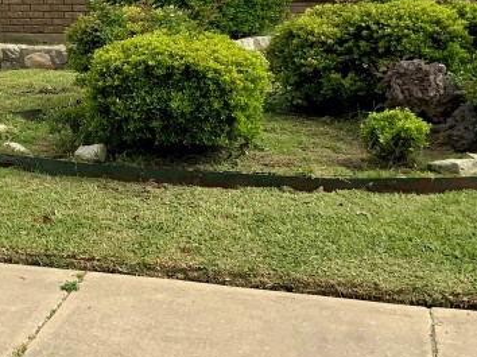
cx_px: -9
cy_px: -1
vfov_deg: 17.1
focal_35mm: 84
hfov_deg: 22.3
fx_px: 1157
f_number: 1.8
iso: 16
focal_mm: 3
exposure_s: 1/1342
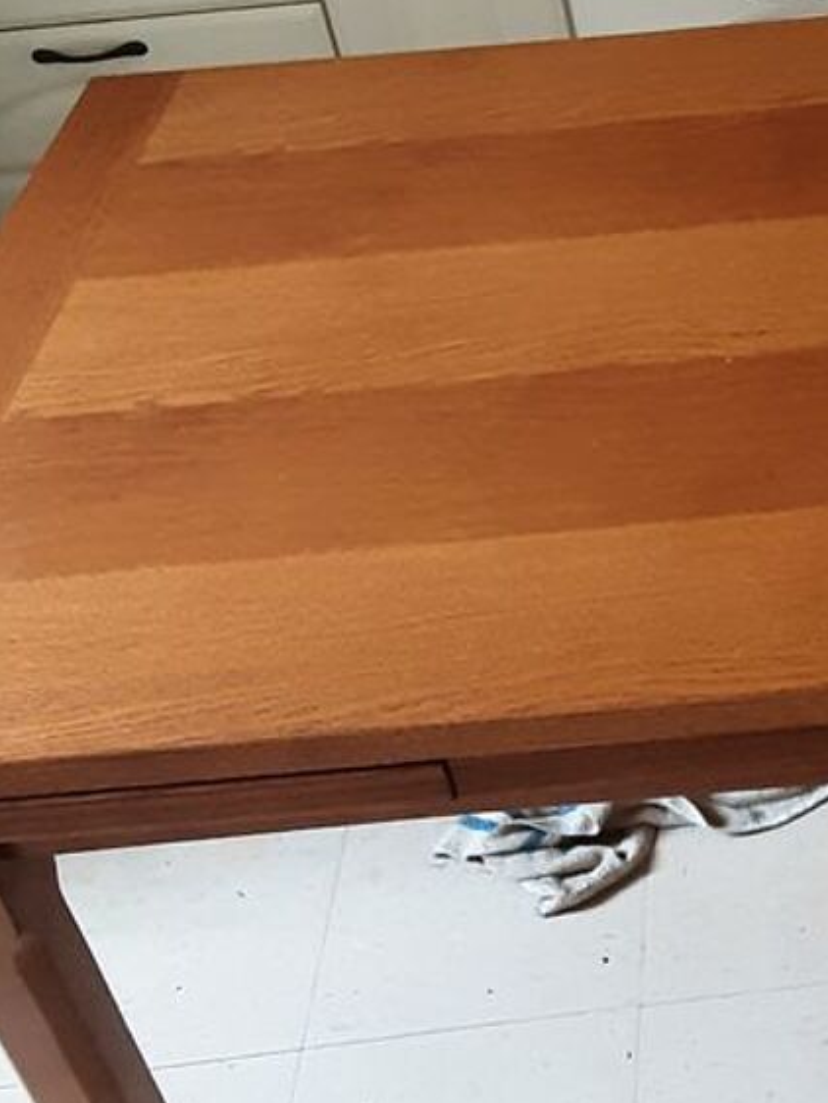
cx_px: 946
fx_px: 2040
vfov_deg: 30.2
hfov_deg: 21.6
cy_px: 474
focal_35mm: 64
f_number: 1.9
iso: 200
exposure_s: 1/25
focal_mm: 2.91
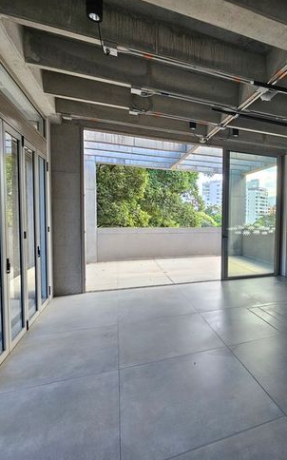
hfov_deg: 56.7
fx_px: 238
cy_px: 235
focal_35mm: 19
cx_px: 237
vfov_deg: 88.0
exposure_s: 1/77.4
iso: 80
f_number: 2.2
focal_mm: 2.2
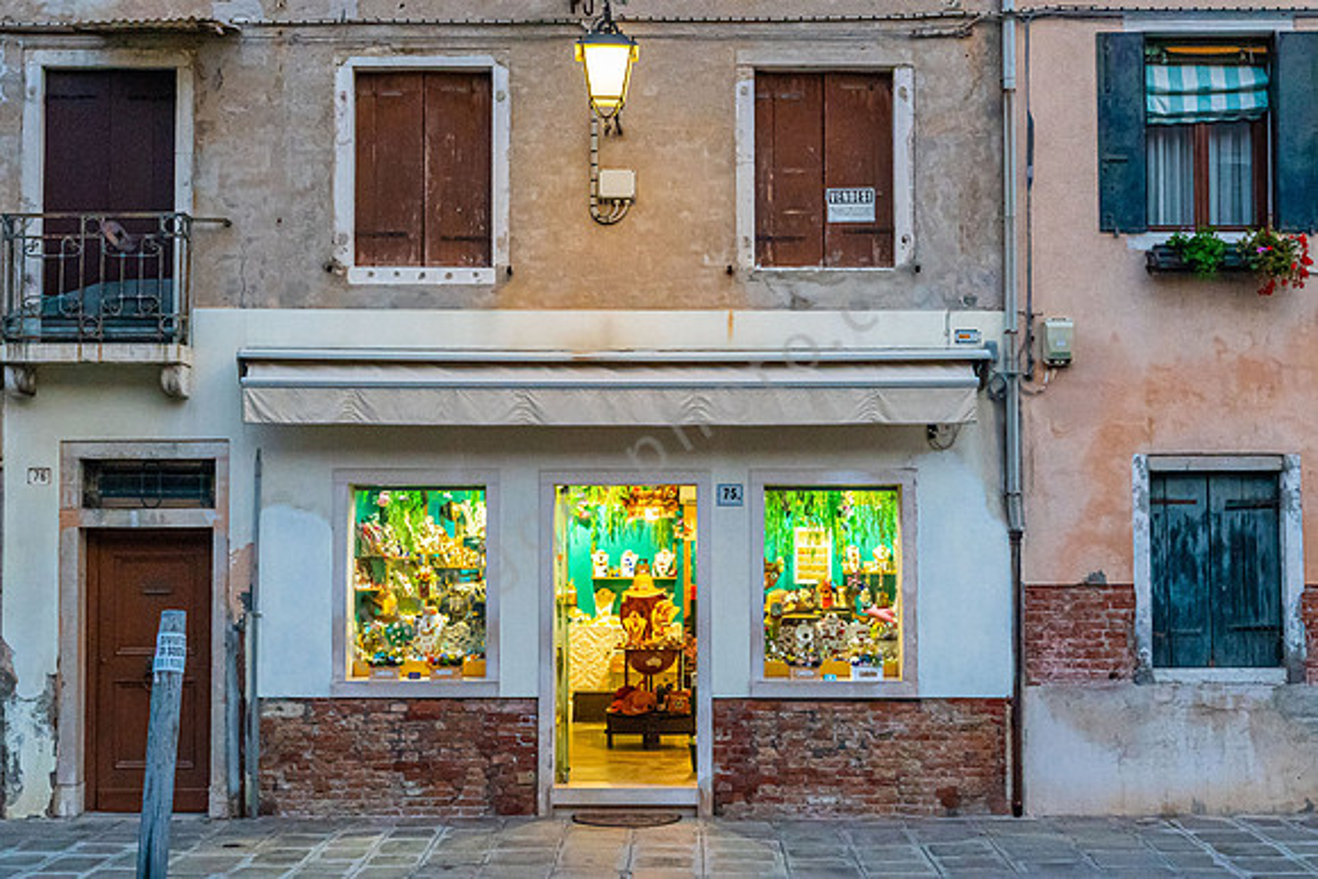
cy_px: 440
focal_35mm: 52
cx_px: 659
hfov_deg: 37.9
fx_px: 1919
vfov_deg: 25.8
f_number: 5.6
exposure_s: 1/200
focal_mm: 35
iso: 5000
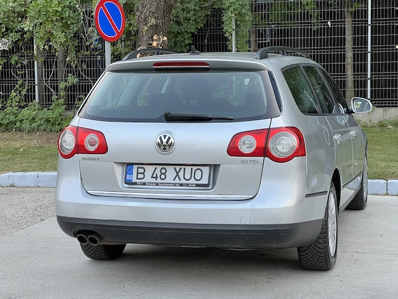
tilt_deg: -4.0
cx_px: 199
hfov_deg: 25.3
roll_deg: +0.9
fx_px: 885
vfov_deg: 19.1
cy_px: 150
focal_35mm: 77
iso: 80
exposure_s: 1/99
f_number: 2.8
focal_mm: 9
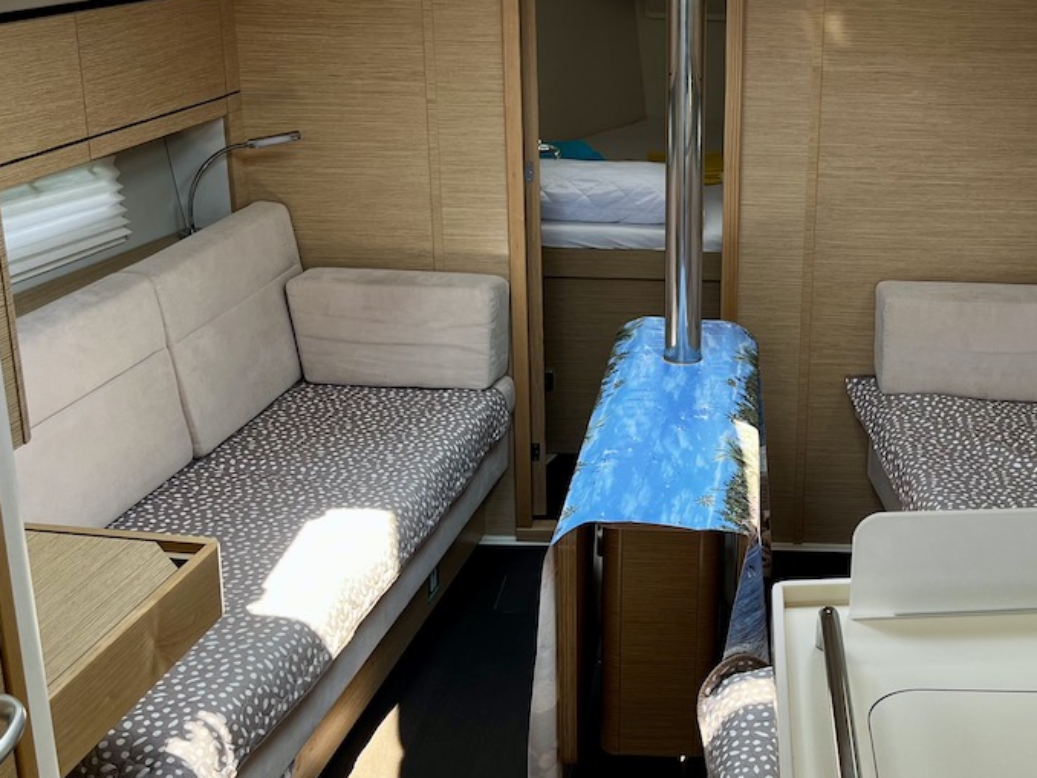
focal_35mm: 46
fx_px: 1379
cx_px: 757
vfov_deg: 31.4
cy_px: 307
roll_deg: -1.6
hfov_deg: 40.3
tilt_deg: -17.3
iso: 40
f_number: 1.6
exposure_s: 1/171
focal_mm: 5.1
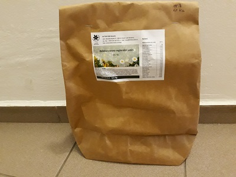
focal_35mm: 27
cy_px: 88
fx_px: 184
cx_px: 118
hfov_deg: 65.3
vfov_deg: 51.4
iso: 800
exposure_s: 1/17
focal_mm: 3.71
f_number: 1.7
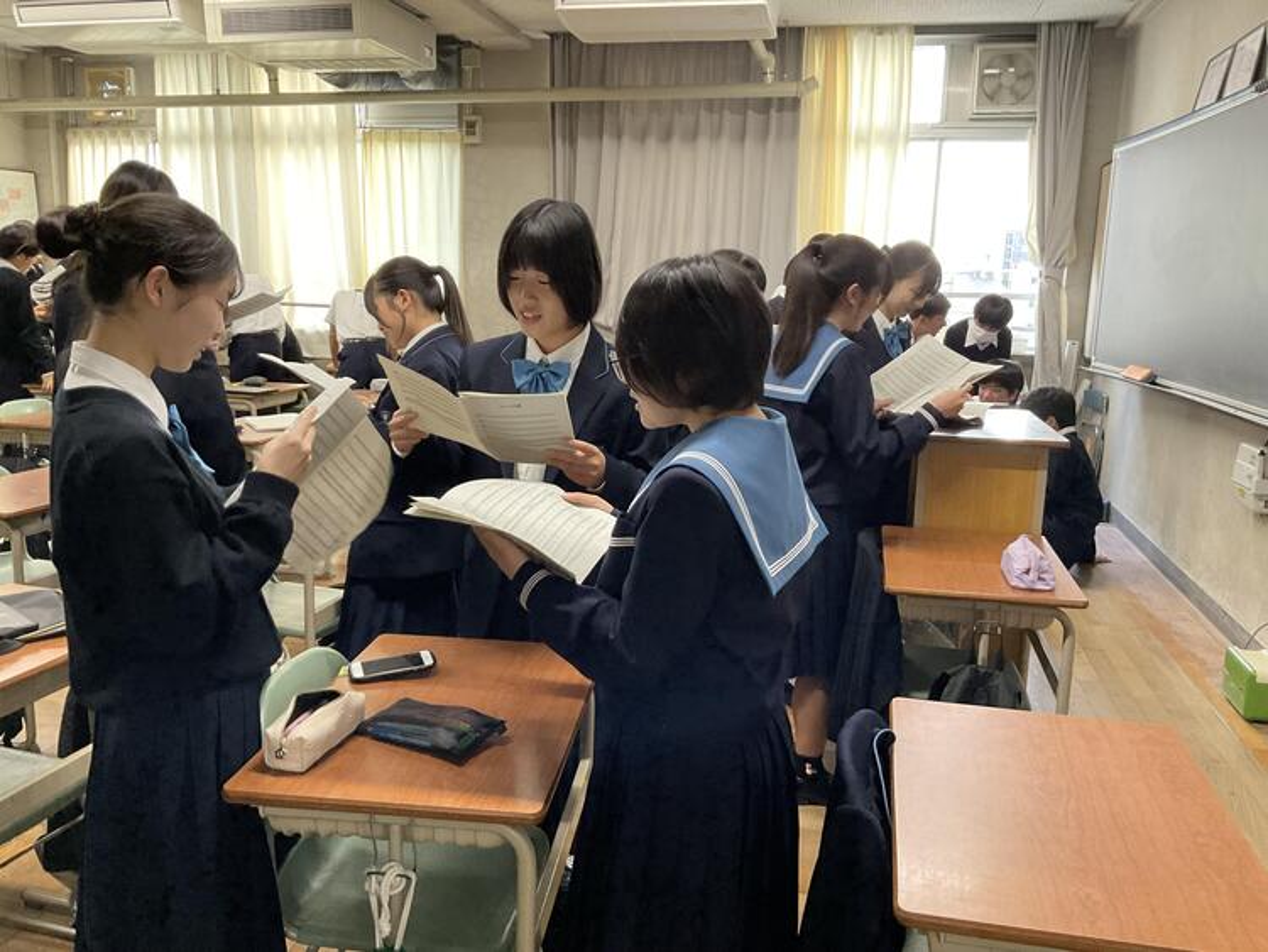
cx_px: 634
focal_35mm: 29
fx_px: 1063
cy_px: 476
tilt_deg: -11.1
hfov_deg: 61.6
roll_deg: -0.9
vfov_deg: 48.3
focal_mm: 3
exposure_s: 1/60
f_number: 1.8
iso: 250
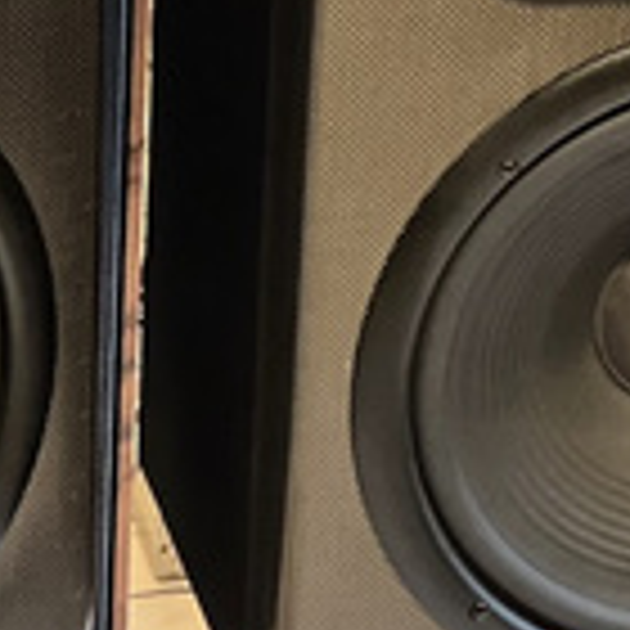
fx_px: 6012
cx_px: 130
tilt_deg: -20.2
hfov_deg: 6.0
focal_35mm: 292
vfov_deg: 6.0
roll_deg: -1.1
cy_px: -22
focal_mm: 9
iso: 1000
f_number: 2.8
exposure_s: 1/14
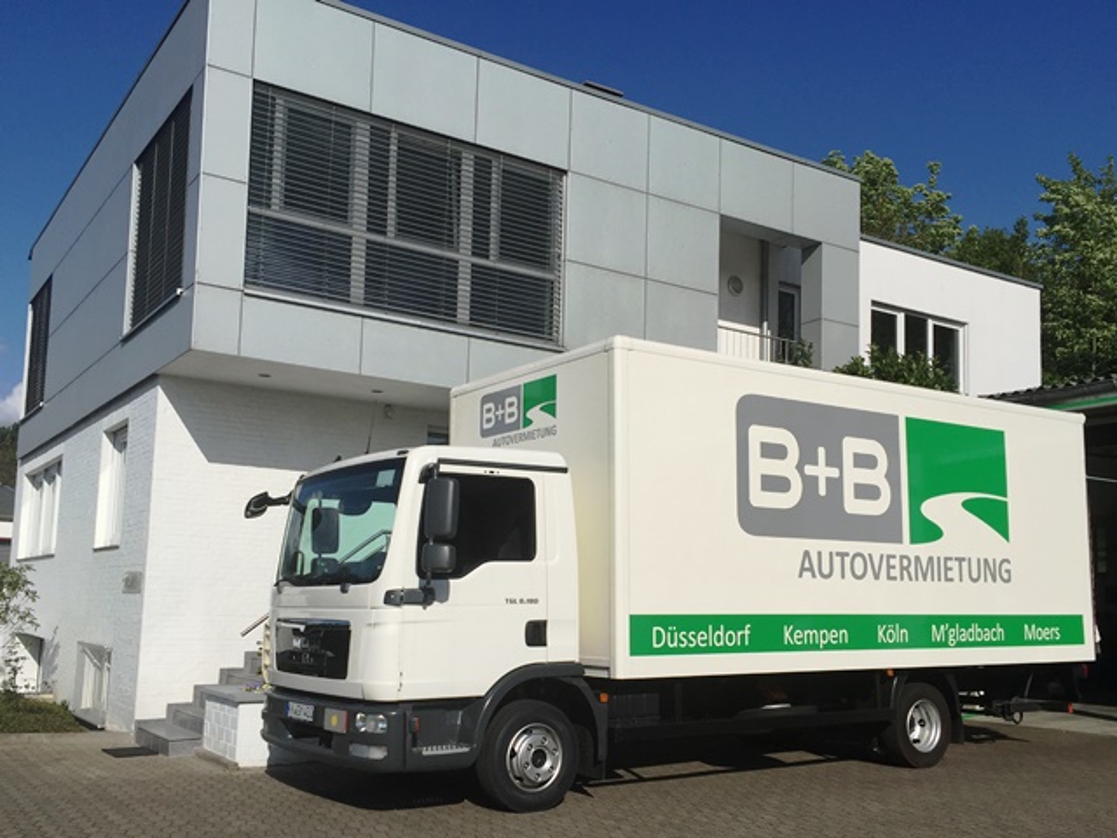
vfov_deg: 48.2
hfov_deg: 61.7
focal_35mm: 29
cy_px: 419
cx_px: 558
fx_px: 936
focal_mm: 4.15
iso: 32
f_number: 2.2
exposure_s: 1/5650
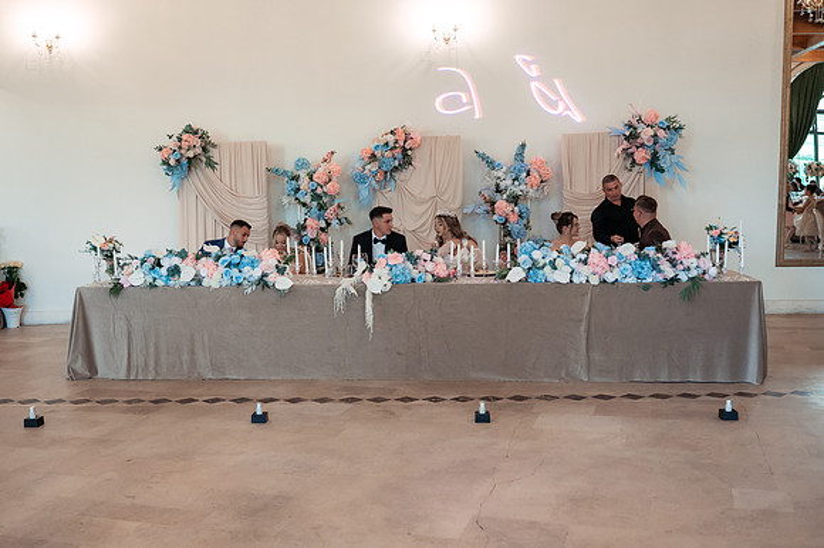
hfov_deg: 50.1
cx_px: 364
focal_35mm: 38
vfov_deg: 34.6
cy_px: 302
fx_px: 880
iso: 3200
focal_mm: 34
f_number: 2.8
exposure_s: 1/200
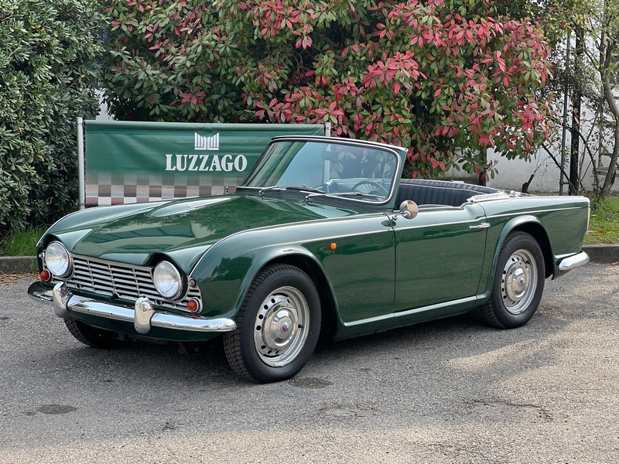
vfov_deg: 19.1
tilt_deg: -5.8
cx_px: 310
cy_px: 232
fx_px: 1377
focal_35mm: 77
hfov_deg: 25.3
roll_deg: -0.8
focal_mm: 9
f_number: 2.8
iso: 25
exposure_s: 1/157
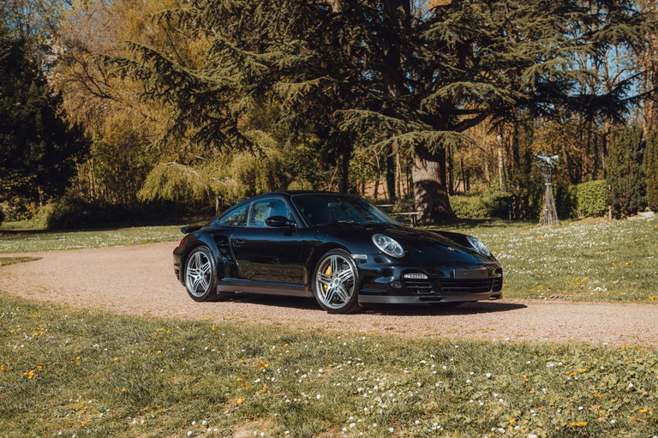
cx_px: 329
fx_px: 950
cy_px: 219
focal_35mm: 52
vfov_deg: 26.0
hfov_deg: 38.2
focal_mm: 52
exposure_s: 1/200
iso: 100
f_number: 4.5
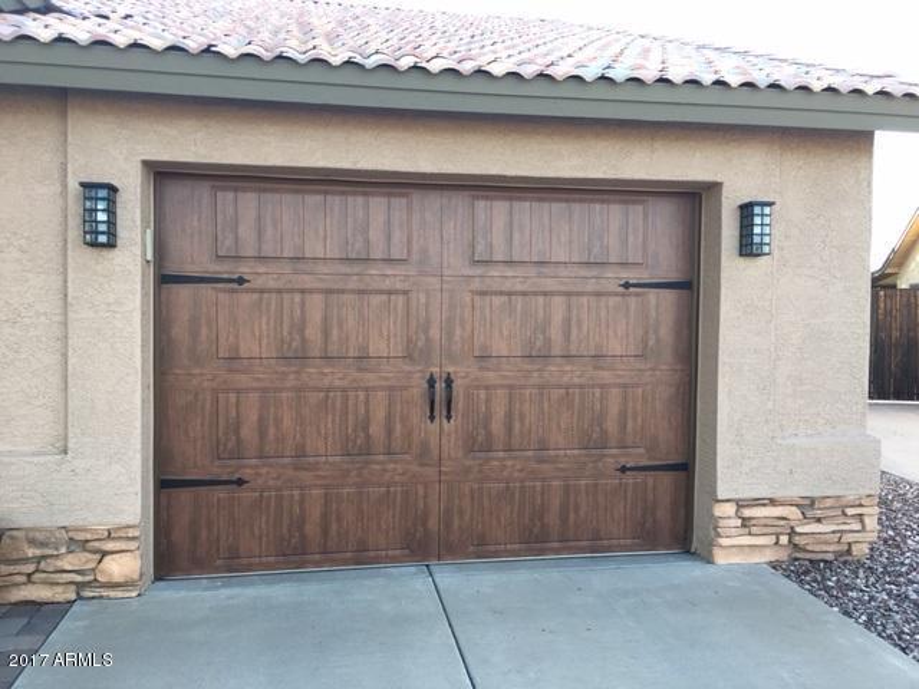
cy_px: 344
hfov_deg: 61.7
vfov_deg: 48.2
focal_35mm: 29
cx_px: 460
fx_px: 770
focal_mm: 4.15
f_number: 2.2
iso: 25
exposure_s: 1/121
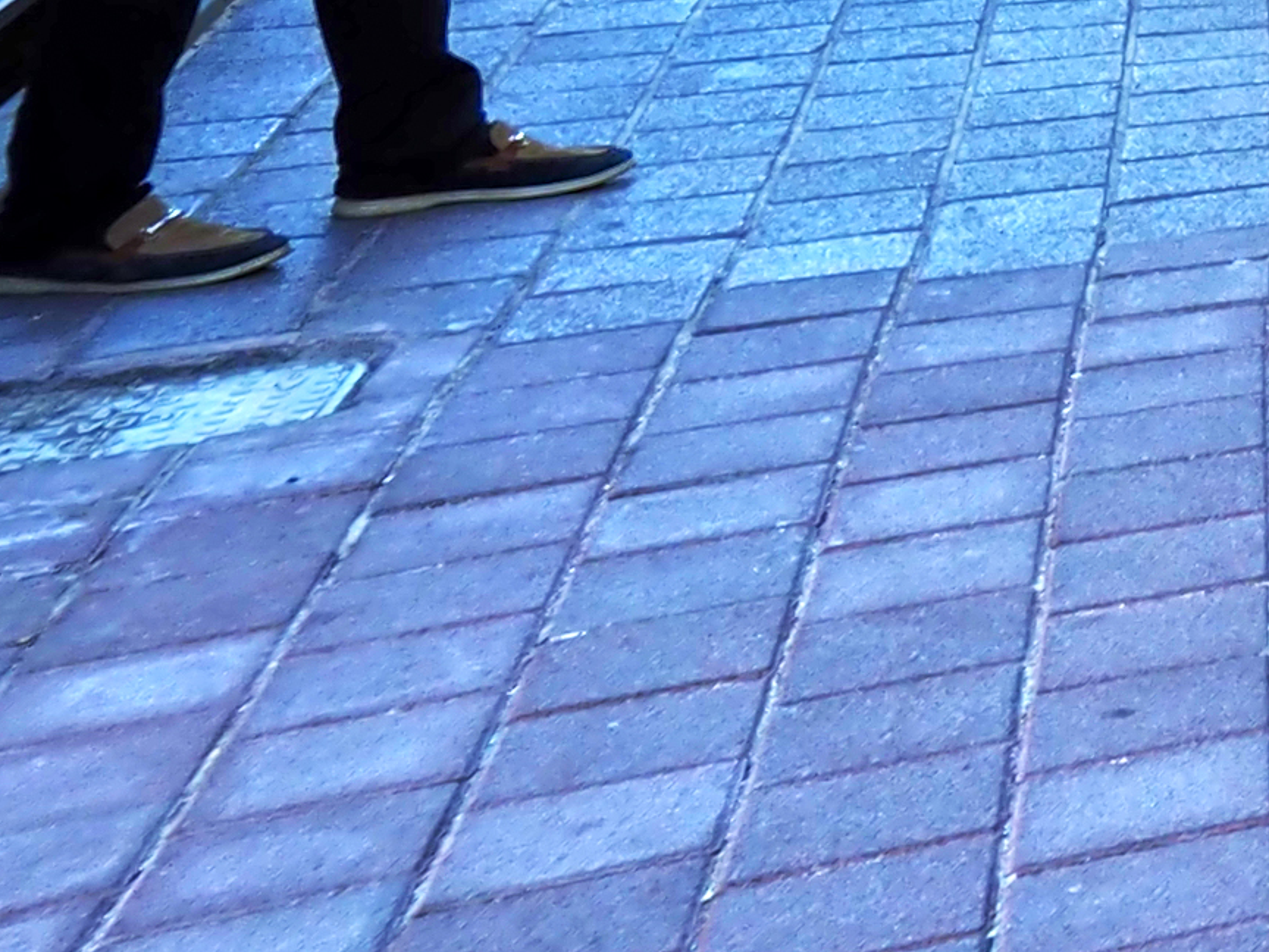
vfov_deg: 13.5
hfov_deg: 12.2
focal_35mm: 84
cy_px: -1249
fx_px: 3079
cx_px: 3622
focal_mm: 7
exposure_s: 1/125
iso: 100
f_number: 4
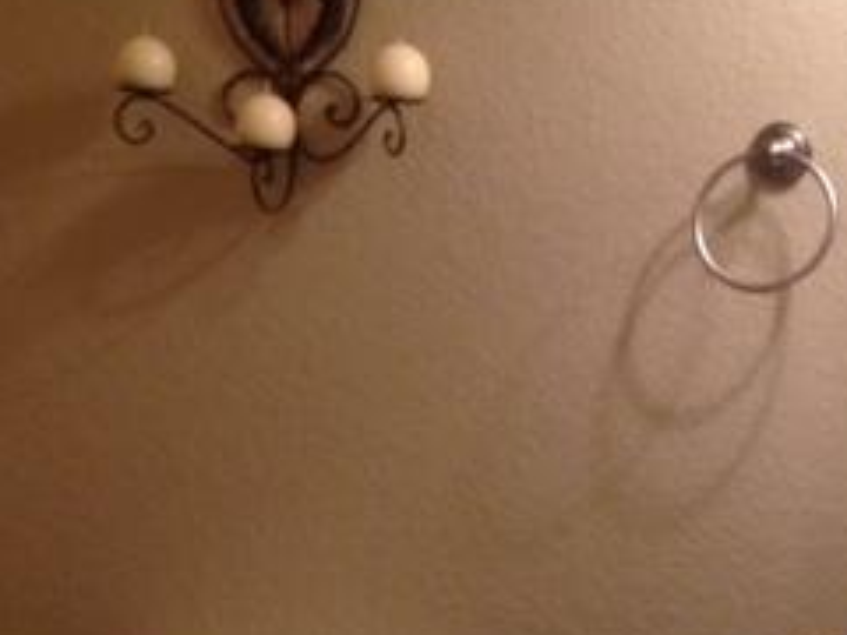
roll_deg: -1.6
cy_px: 515
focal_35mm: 88
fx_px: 2153
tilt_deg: -11.9
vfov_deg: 16.6
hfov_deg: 22.2
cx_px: 561
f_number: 2.4
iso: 100
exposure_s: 1/20
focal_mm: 4.12
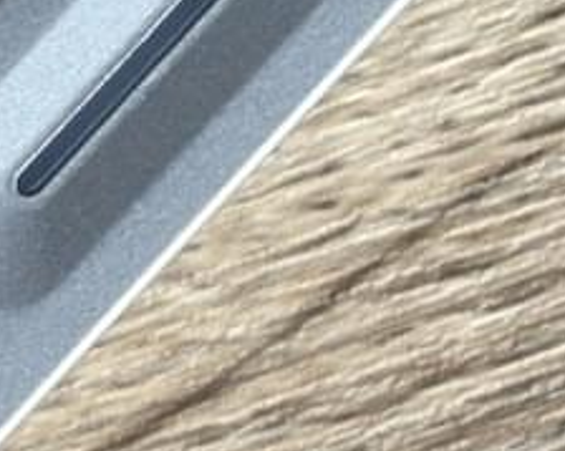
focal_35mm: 272
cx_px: 40
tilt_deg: -89.0
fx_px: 4546
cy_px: 30
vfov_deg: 5.7
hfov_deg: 7.1
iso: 50
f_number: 1.6
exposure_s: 1/77
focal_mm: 5.96
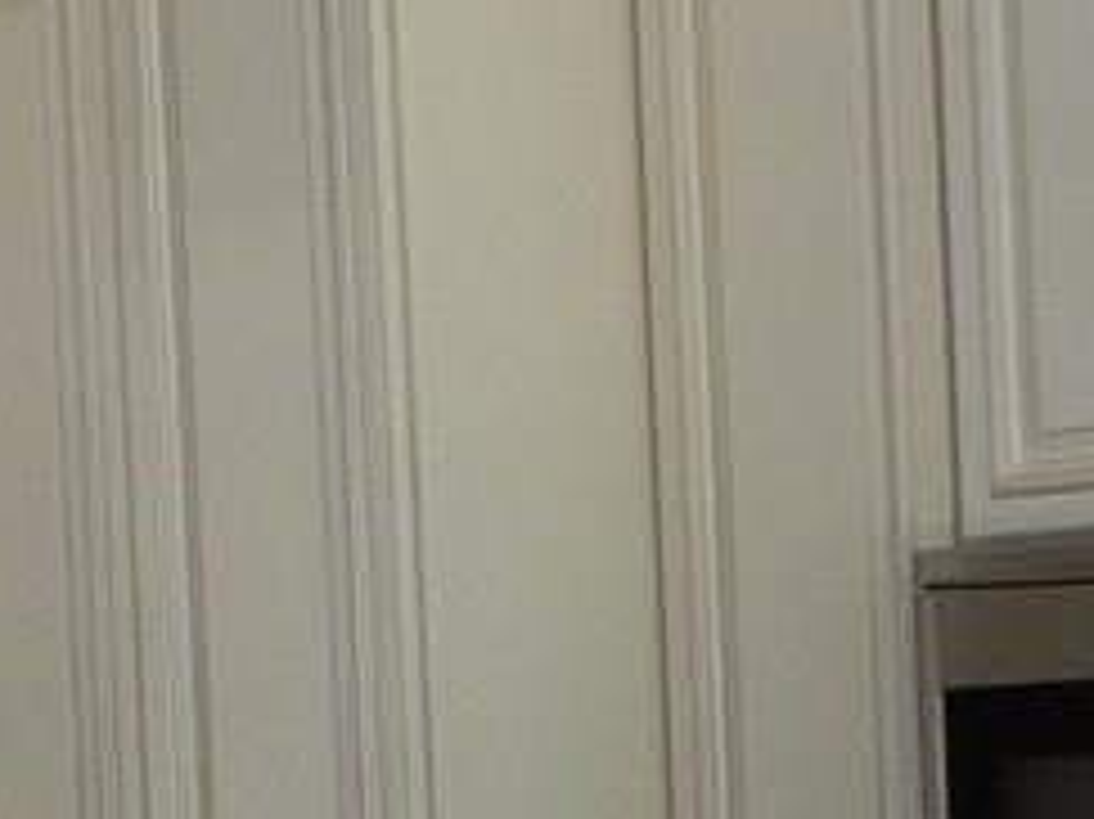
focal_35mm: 139
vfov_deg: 10.5
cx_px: 198
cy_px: 896
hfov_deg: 14.1
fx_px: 4391
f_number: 3.3
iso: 160
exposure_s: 1/40
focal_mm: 5.9
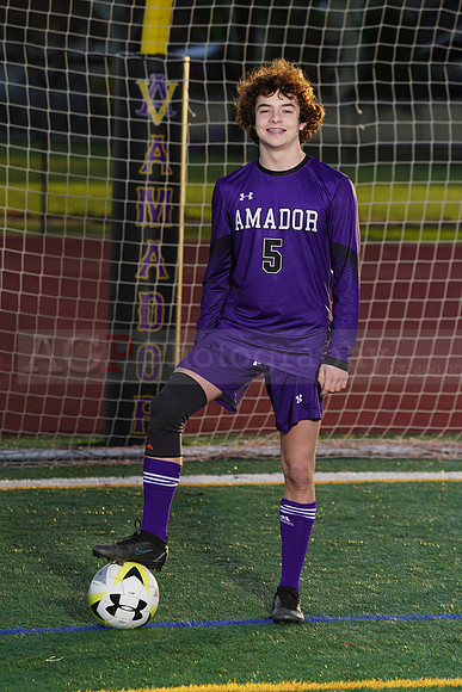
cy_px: 346
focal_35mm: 229
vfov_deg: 9.0
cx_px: 231
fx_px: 4405
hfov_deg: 6.0
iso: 100
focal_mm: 229
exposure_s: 1/200
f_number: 7.1
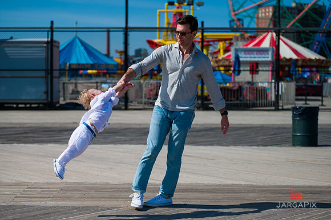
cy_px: 110
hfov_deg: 28.9
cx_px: 166
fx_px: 643
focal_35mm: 70
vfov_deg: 19.4
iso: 200
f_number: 3.2
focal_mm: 70
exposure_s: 1/6400
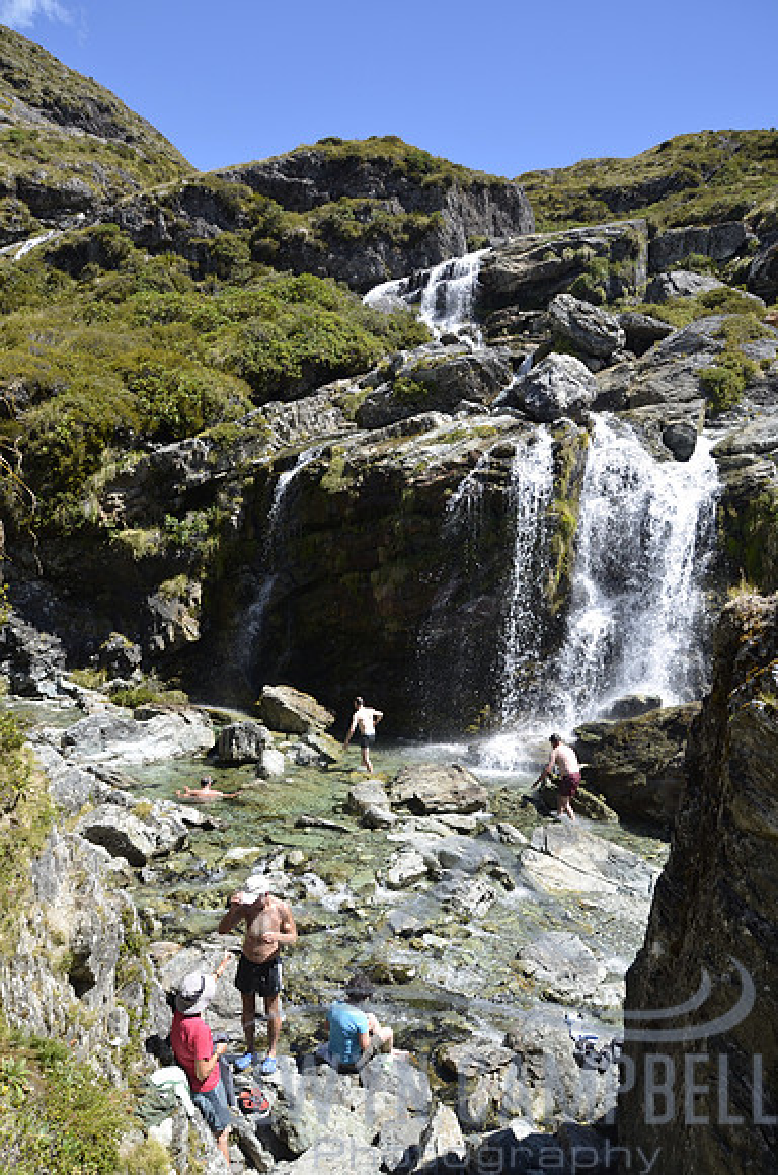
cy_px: 588
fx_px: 879
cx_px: 389
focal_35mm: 27
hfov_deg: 47.7
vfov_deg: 67.5
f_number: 8
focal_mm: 18
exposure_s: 1/250
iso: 160
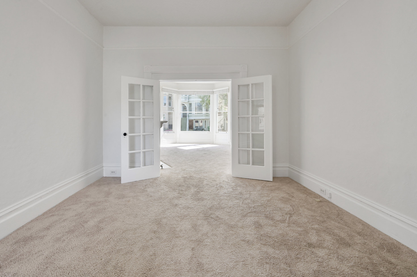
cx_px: 202
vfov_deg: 77.2
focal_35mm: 15
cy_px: 133
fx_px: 174
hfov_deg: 100.4
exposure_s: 1/25
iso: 400
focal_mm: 14
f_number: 11
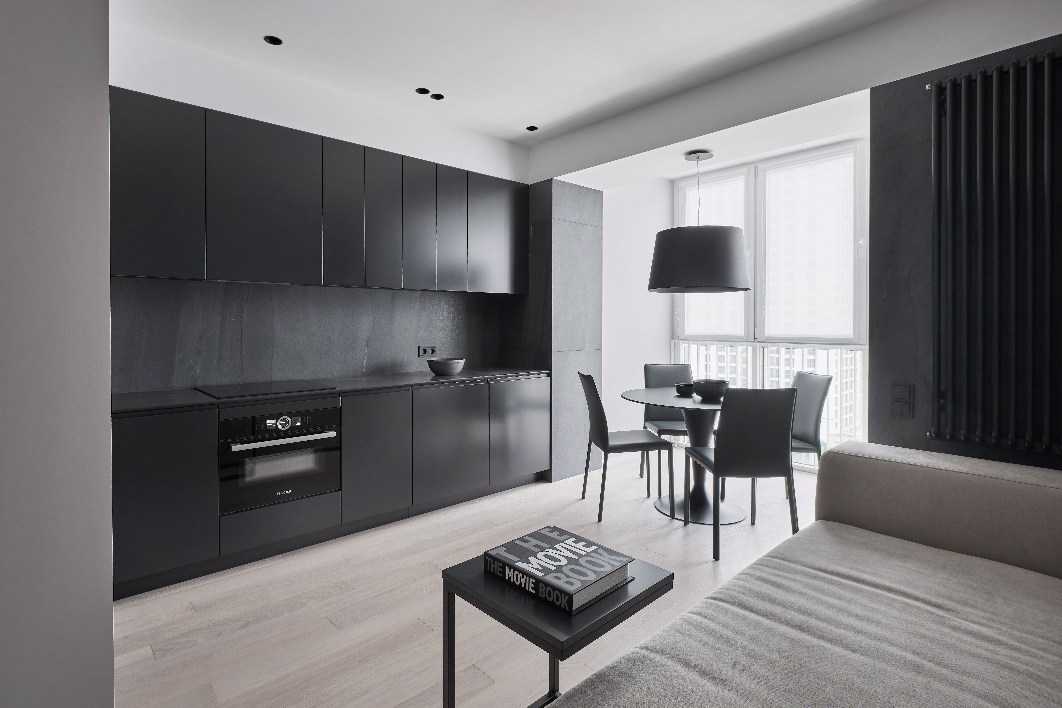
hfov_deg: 93.3
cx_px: 531
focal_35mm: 17
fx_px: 501
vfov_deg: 70.4
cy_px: 354
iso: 200
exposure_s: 1/10
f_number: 9.5
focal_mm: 17
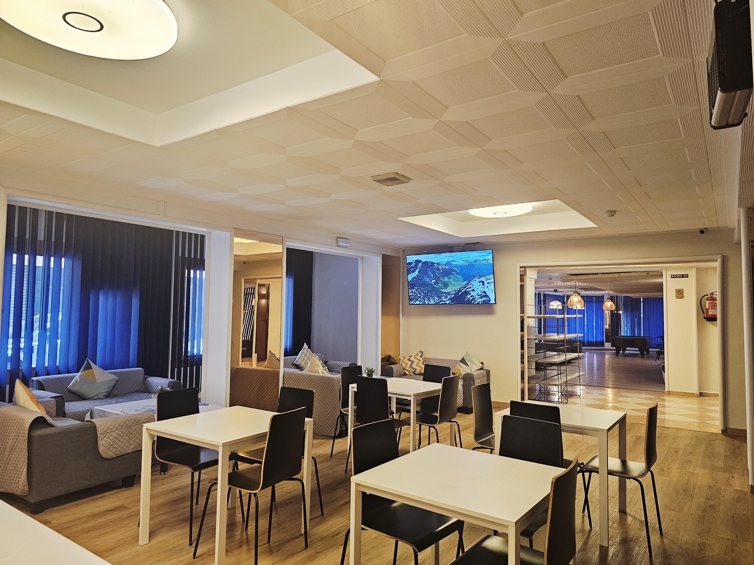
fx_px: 501
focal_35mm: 23
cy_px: 282
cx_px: 377
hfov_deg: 73.9
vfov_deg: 58.9
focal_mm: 6.3
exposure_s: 1/100
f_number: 1.7
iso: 500
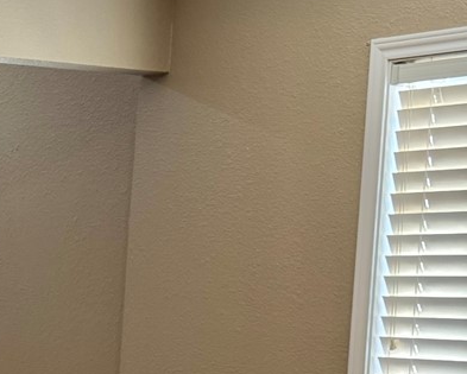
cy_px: 475
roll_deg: -1.8
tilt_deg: -7.8
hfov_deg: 14.8
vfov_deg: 12.3
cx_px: -208
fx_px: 1687
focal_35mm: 122
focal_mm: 6.76
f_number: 1.78
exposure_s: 1/129
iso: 80
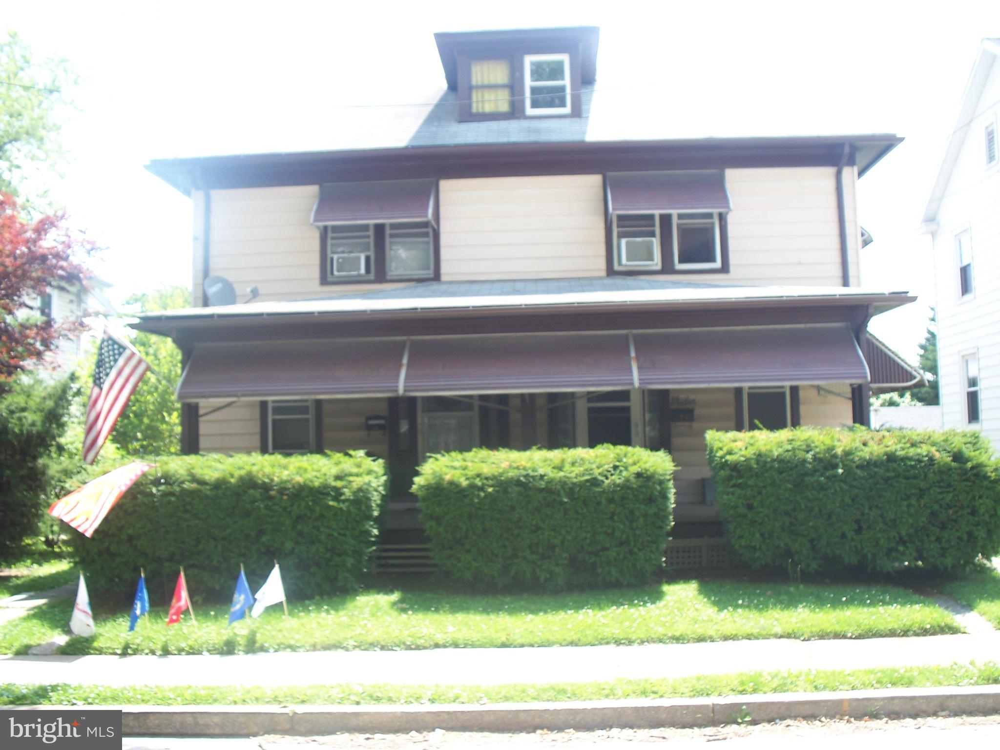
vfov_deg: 39.7
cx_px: 500
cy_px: 375
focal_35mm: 36
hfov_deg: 51.4
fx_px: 1040
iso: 80
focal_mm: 7.54
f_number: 2.8
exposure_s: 1/160
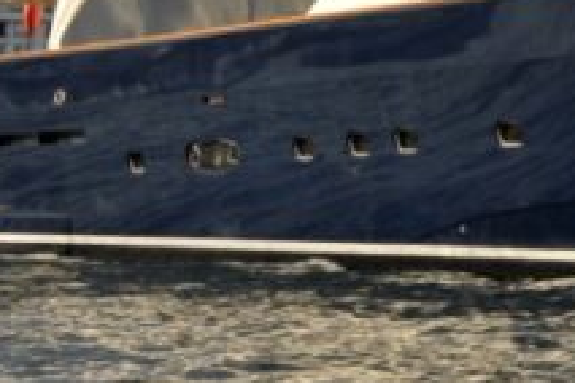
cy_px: -105
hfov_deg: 9.4
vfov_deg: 6.3
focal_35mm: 216
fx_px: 3450
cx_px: 745
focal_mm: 40
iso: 200
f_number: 8
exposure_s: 1/640
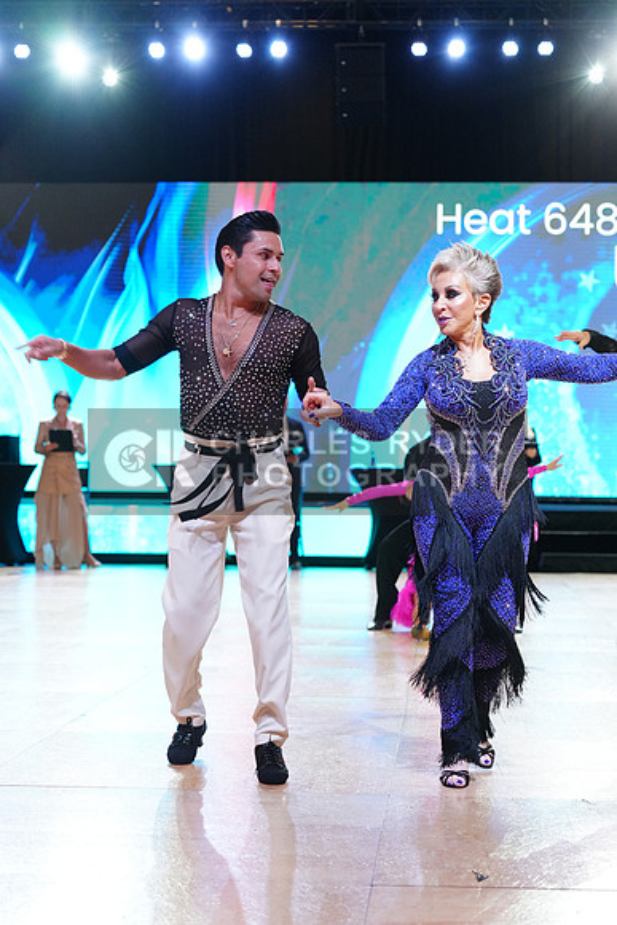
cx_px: 308
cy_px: 462
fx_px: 1798
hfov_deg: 19.5
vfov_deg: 28.8
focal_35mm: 70
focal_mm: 70
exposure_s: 1/250
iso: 2500
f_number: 4
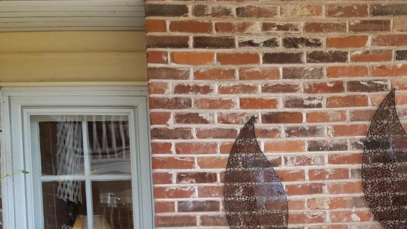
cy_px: 234
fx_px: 572
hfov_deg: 38.6
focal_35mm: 53
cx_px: 283
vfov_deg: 21.8
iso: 40
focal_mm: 4.2
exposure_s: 1/225
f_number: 1.7
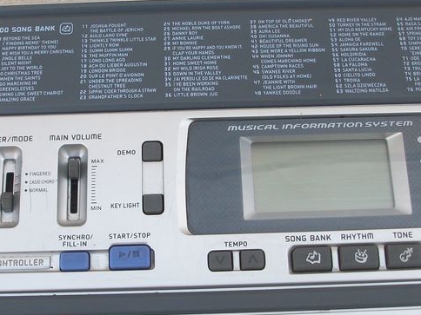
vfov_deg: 22.9
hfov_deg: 30.3
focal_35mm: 64
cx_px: 202
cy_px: 148
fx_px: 778
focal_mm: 5.7
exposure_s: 1/156
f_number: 2.9
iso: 80
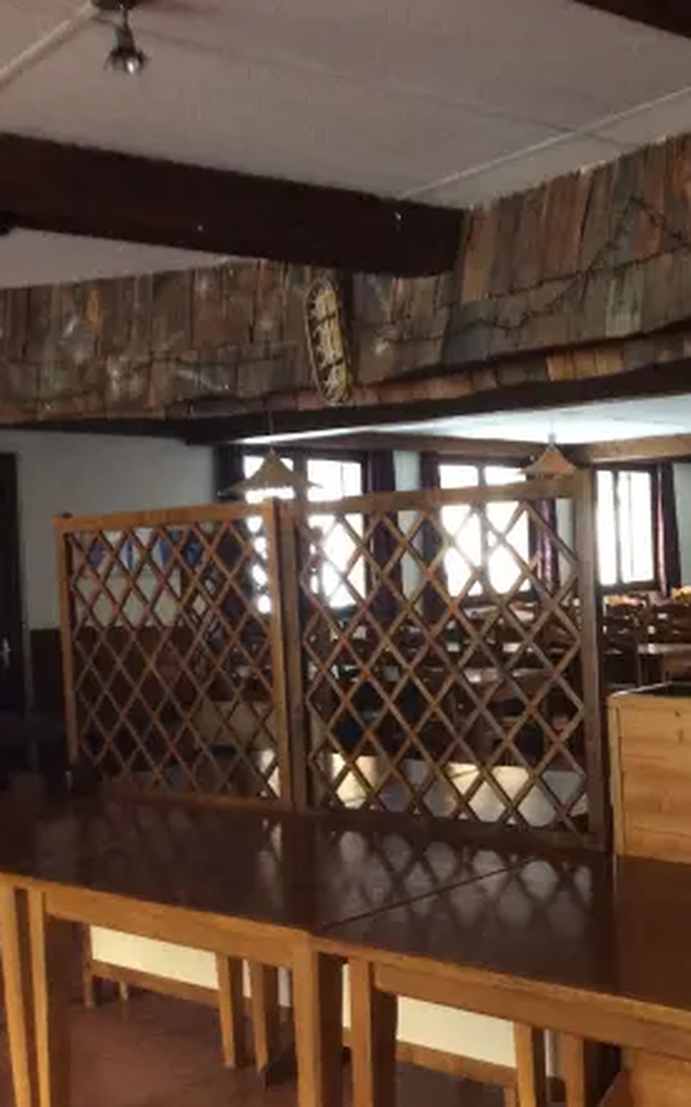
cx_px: 683
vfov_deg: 43.5
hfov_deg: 26.5
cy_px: 551
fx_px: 1387
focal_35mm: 46
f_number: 2.4
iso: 200
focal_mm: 3.3
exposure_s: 1/24
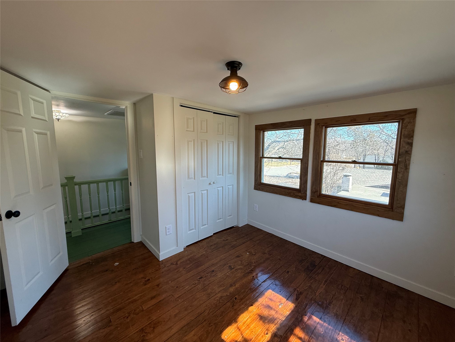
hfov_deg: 102.1
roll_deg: +0.8
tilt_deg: -5.0
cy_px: 171
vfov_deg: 85.7
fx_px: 184
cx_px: 228
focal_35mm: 14
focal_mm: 2.22
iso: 125
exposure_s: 1/120
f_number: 2.2
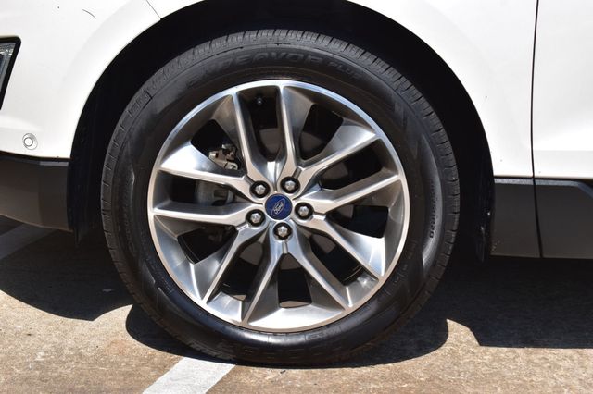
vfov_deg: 18.9
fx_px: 1185
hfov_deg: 28.1
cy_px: 197
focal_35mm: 72
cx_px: 296
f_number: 11
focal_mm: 48
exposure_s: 1/500
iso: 360
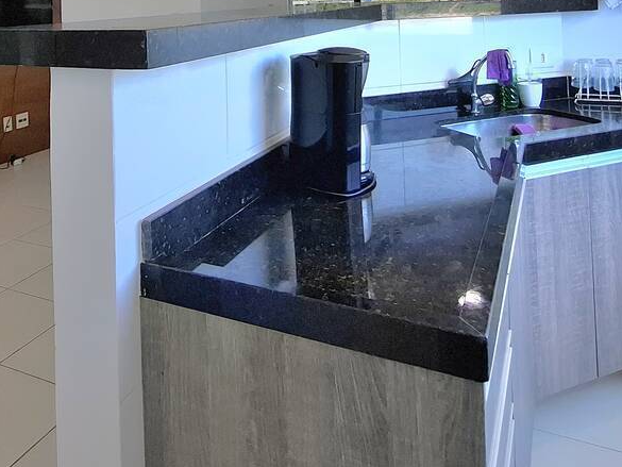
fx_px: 575
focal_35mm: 32
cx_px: 252
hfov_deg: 56.4
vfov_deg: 38.2
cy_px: -20
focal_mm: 1.74
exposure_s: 1/120
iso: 40
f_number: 2.2
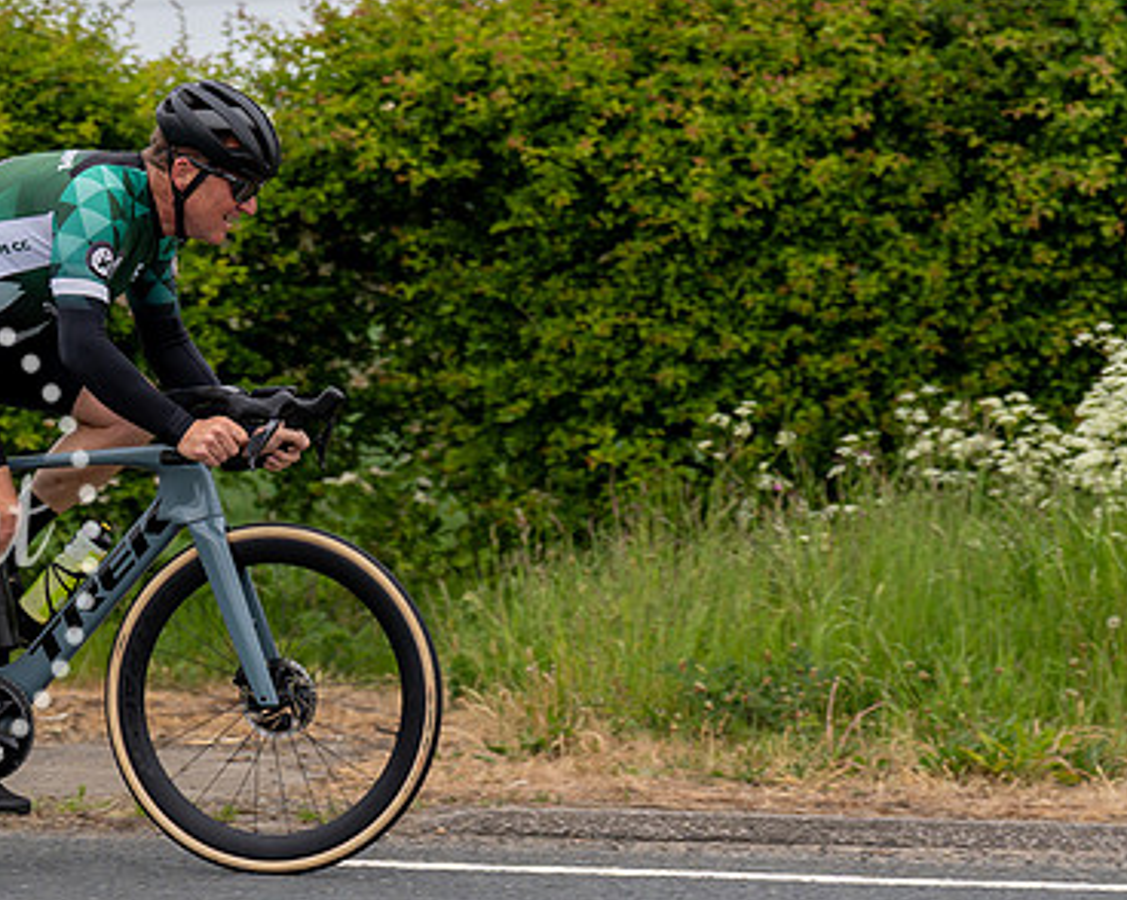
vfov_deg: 9.7
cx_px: 212
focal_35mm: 158
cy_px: 136
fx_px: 5267
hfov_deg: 12.2
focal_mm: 70
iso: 125
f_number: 3.2
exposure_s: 1/1250
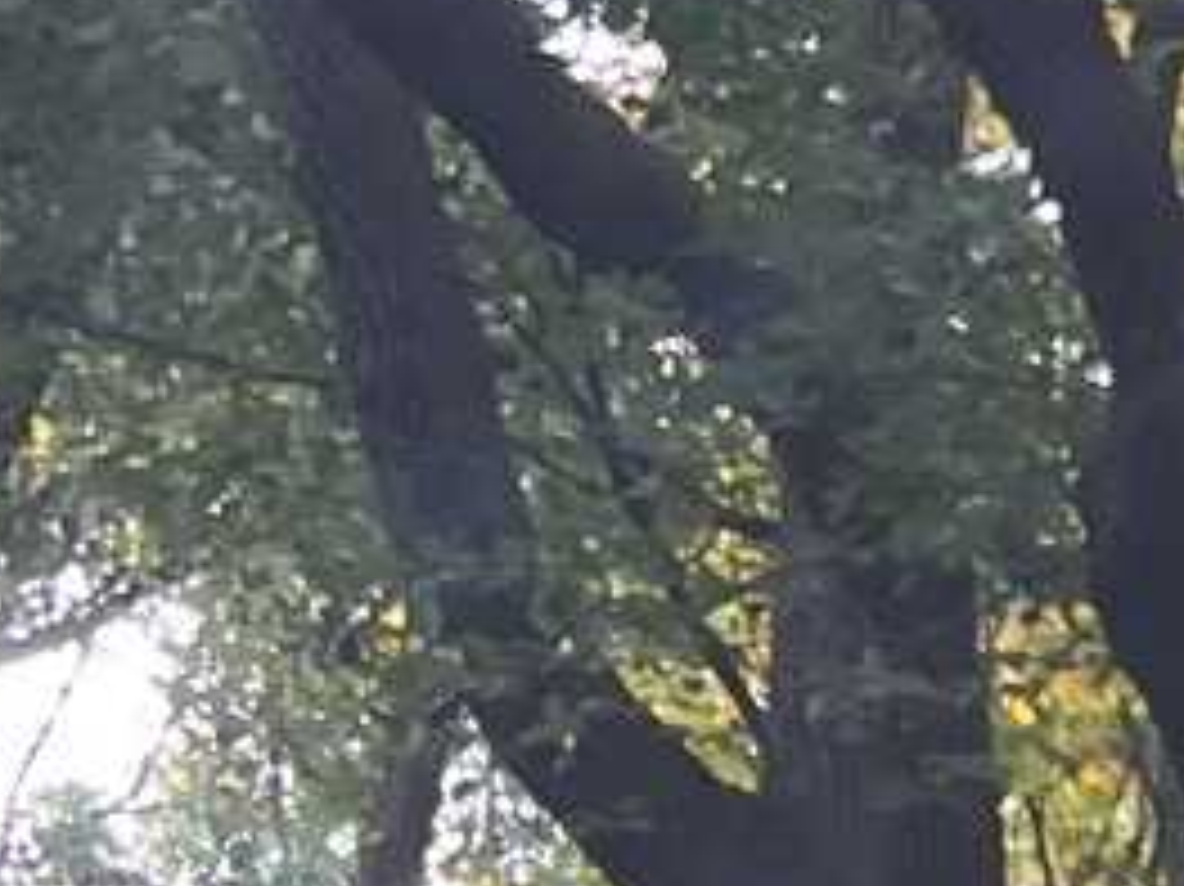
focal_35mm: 198
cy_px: 2658
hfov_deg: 9.0
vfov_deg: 6.8
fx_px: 6769
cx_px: 2917
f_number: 1.5
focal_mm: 5.7
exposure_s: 1/121
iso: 125
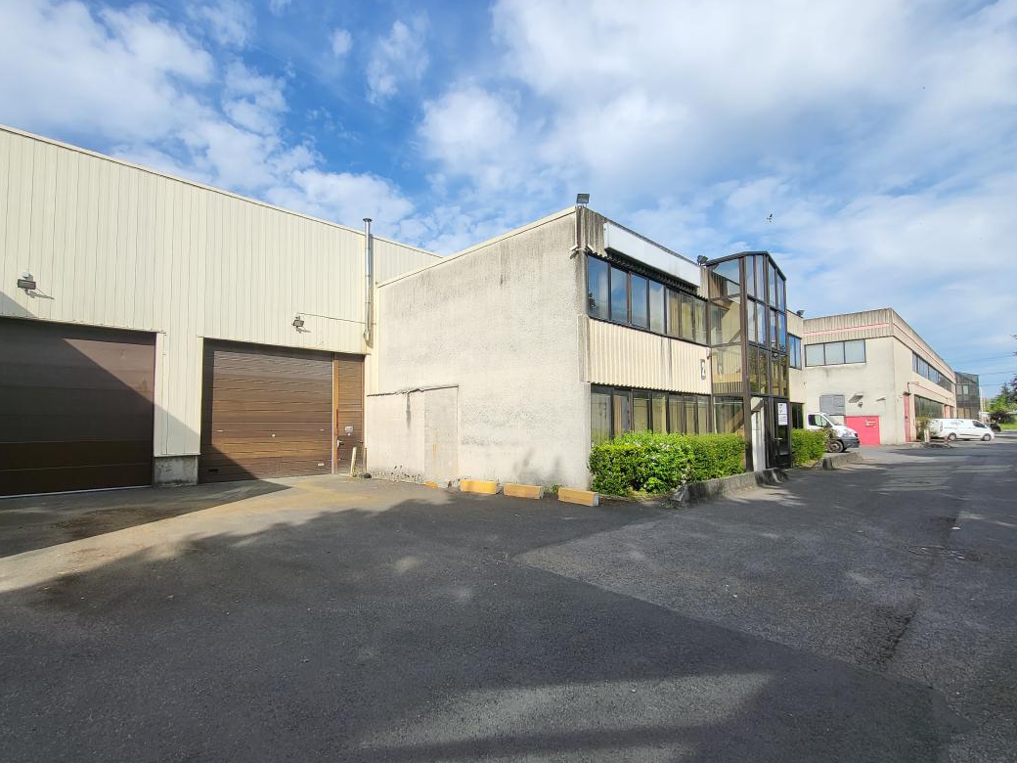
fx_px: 470
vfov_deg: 78.1
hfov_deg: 94.4
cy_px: 397
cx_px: 479
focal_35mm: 16
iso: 32
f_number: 2.2
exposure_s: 1/1064
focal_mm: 1.74
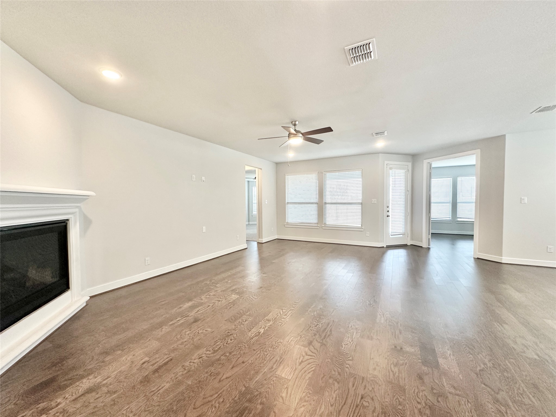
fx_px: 225
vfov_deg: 85.7
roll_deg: +0.3
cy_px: 208
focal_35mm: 14
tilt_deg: -1.7
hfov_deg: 102.1
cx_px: 278
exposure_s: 1/120
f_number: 2.2
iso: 200
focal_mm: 2.22
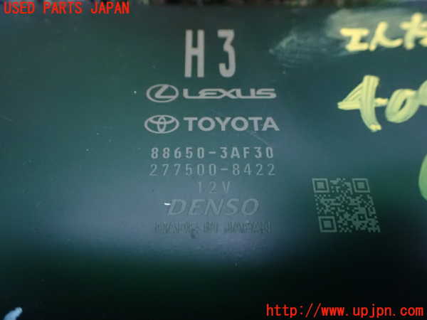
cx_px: 214
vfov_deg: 46.8
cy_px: 160
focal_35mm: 30
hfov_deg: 60.0
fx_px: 370
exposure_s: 1/25
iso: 1600
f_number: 2.3
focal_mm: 5.4
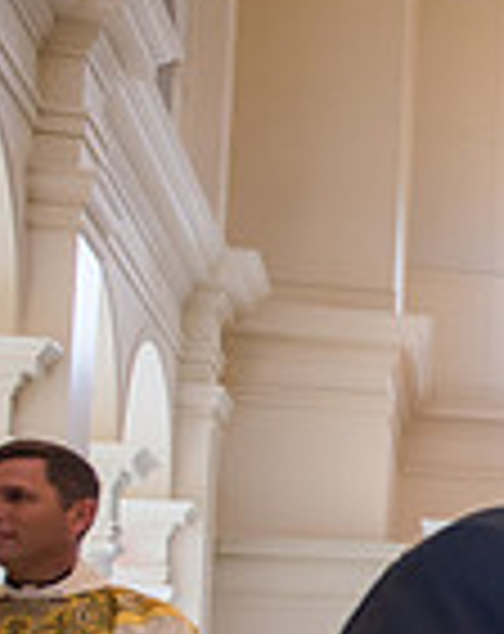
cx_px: 1116
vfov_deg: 19.9
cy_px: 659
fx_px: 1742
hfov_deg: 13.3
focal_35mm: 93
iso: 2000
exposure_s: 1/400
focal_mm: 24
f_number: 2.8
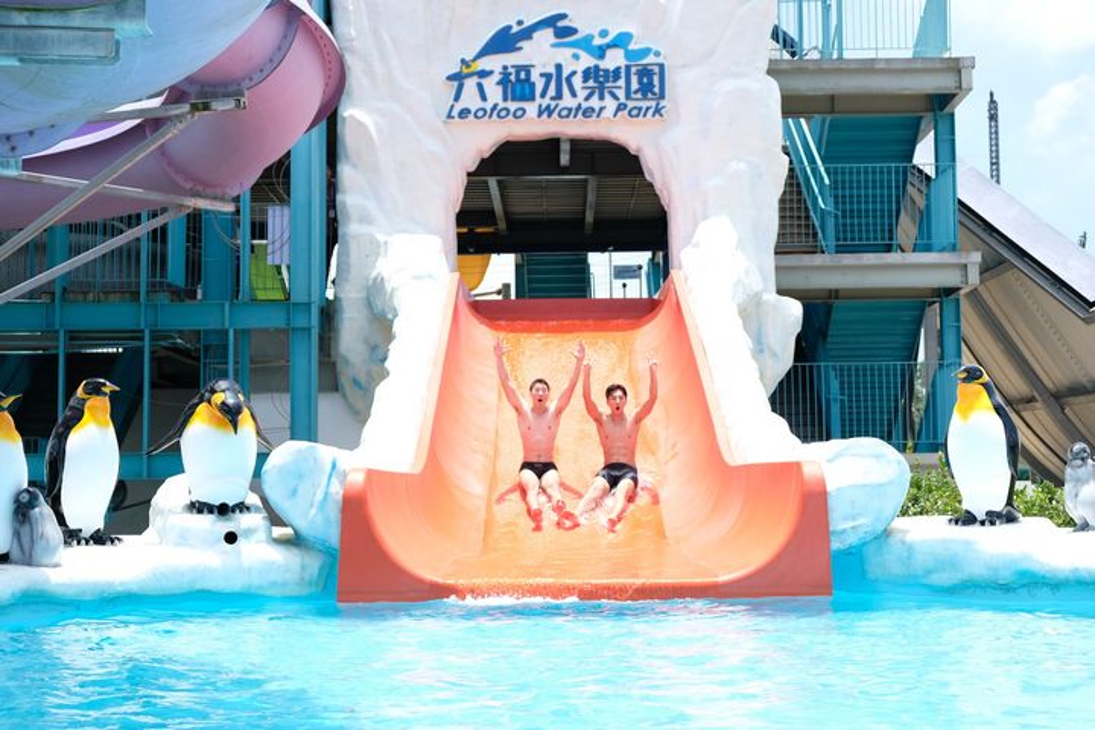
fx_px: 1551
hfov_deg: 38.9
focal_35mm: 51
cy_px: 365
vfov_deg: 26.5
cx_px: 548
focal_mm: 34.3
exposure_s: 1/640
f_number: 4
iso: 200
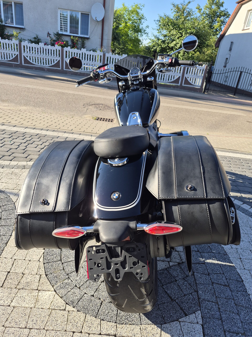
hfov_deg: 58.9
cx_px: 126
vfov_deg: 73.9
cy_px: 168
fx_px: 223
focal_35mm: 23
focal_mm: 5.4
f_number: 1.8
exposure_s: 1/1660
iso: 80
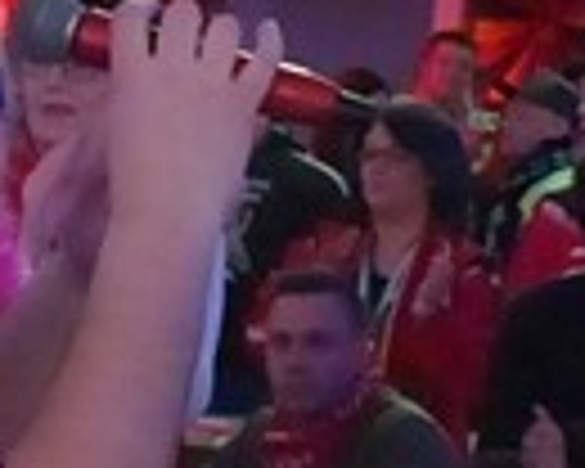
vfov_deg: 7.4
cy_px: 349
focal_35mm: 208
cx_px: -328
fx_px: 3601
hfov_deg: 9.0
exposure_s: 1/60
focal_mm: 8.1
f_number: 2.8
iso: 2500
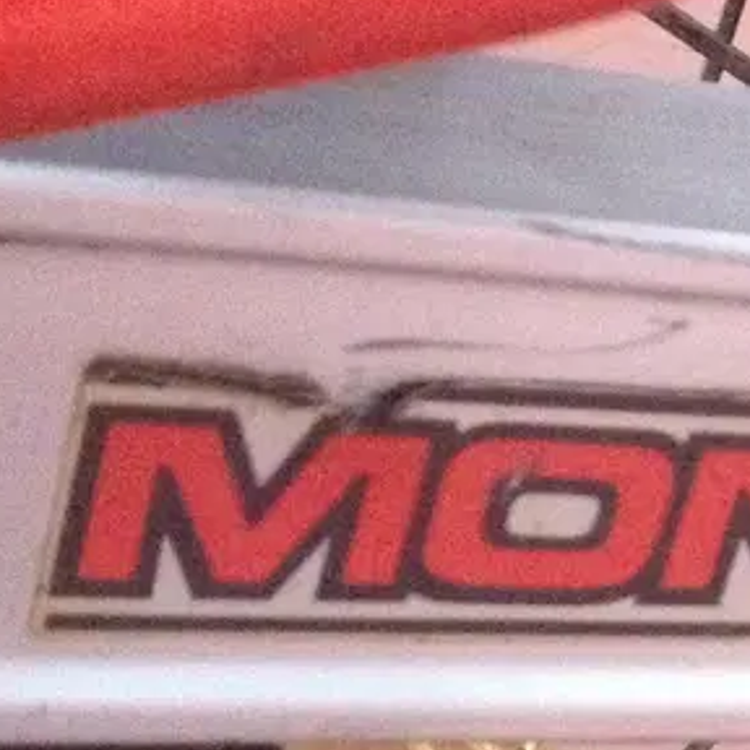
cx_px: 1099
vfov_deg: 13.5
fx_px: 3162
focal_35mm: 129
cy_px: 401
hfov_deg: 12.9
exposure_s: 1/15
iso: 800
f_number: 2.4
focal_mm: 4.28
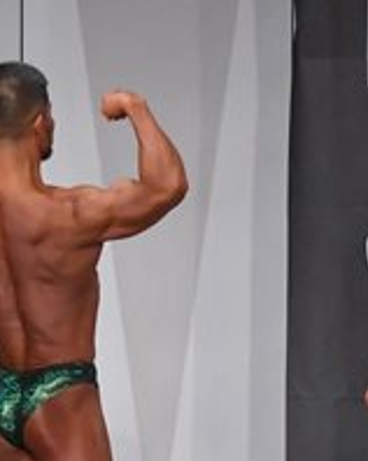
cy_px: 359
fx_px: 6763
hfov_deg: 3.1
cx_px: 378
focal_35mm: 496
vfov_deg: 3.9
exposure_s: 1/400
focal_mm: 90
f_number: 5.6
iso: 6400
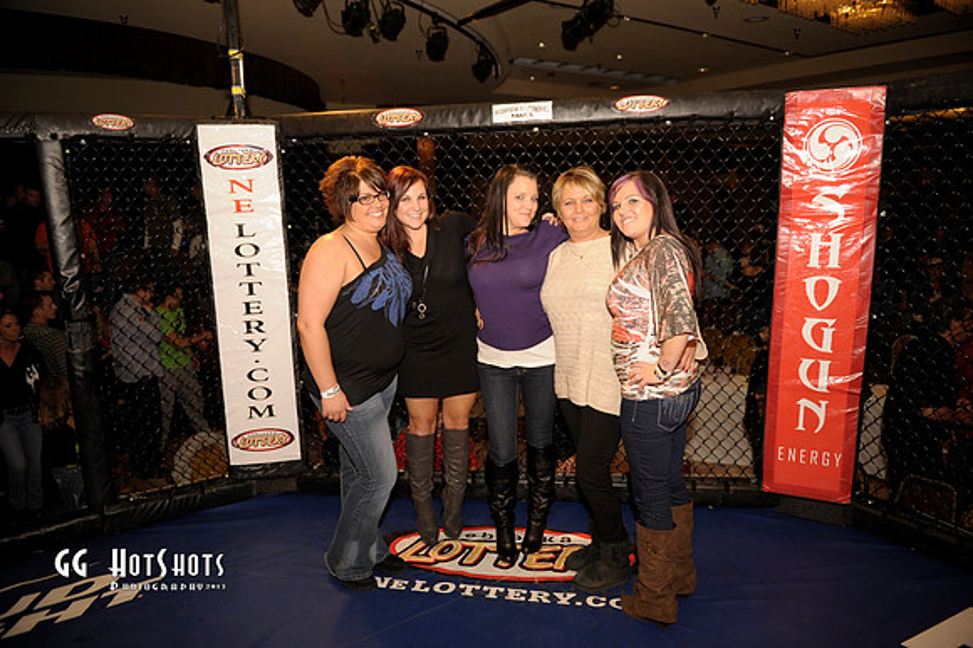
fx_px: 648
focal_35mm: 24
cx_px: 486
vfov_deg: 53.1
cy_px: 324
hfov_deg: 73.8
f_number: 2.8
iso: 200
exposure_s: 1/250
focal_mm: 24
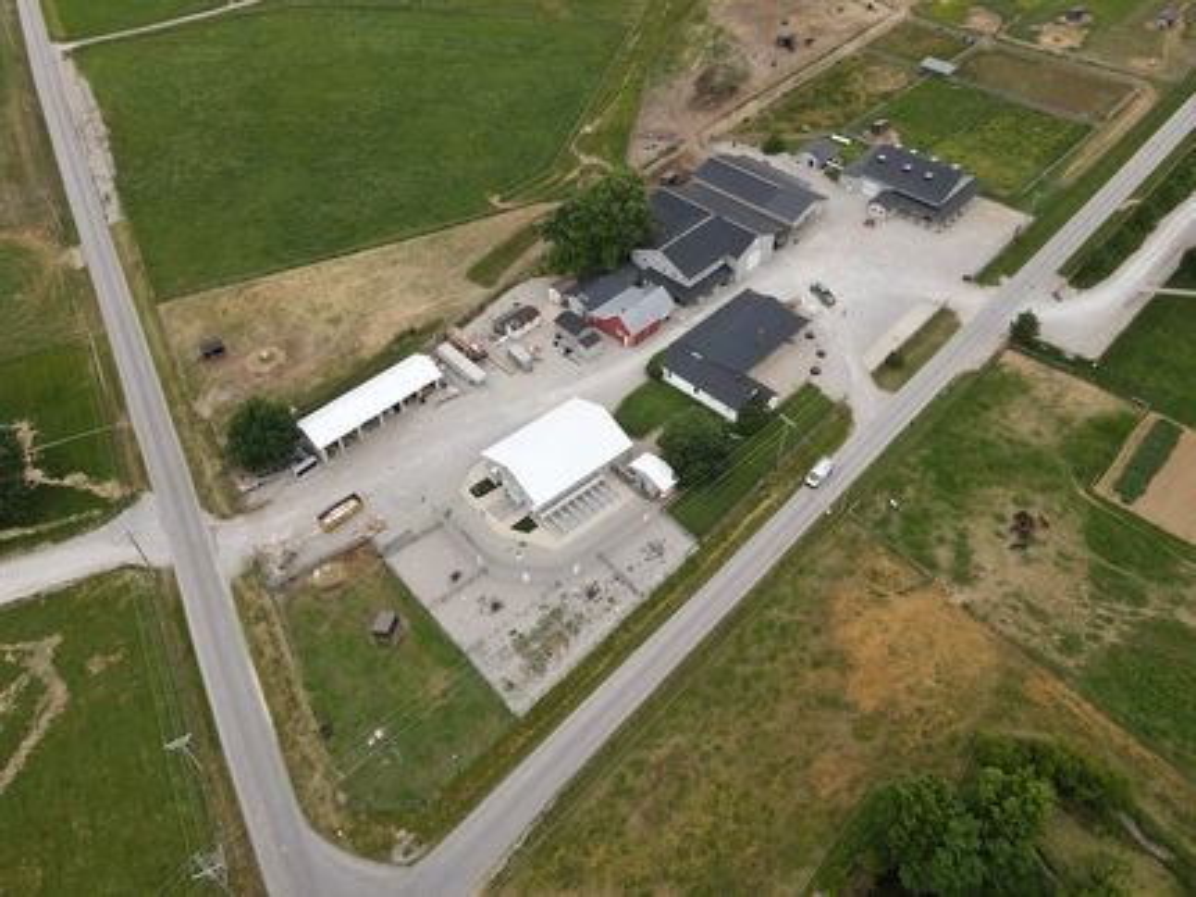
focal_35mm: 24
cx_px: 598
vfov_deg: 56.8
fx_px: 829
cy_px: 448
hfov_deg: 71.6
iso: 100
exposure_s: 1/320
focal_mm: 4.5
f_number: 2.8
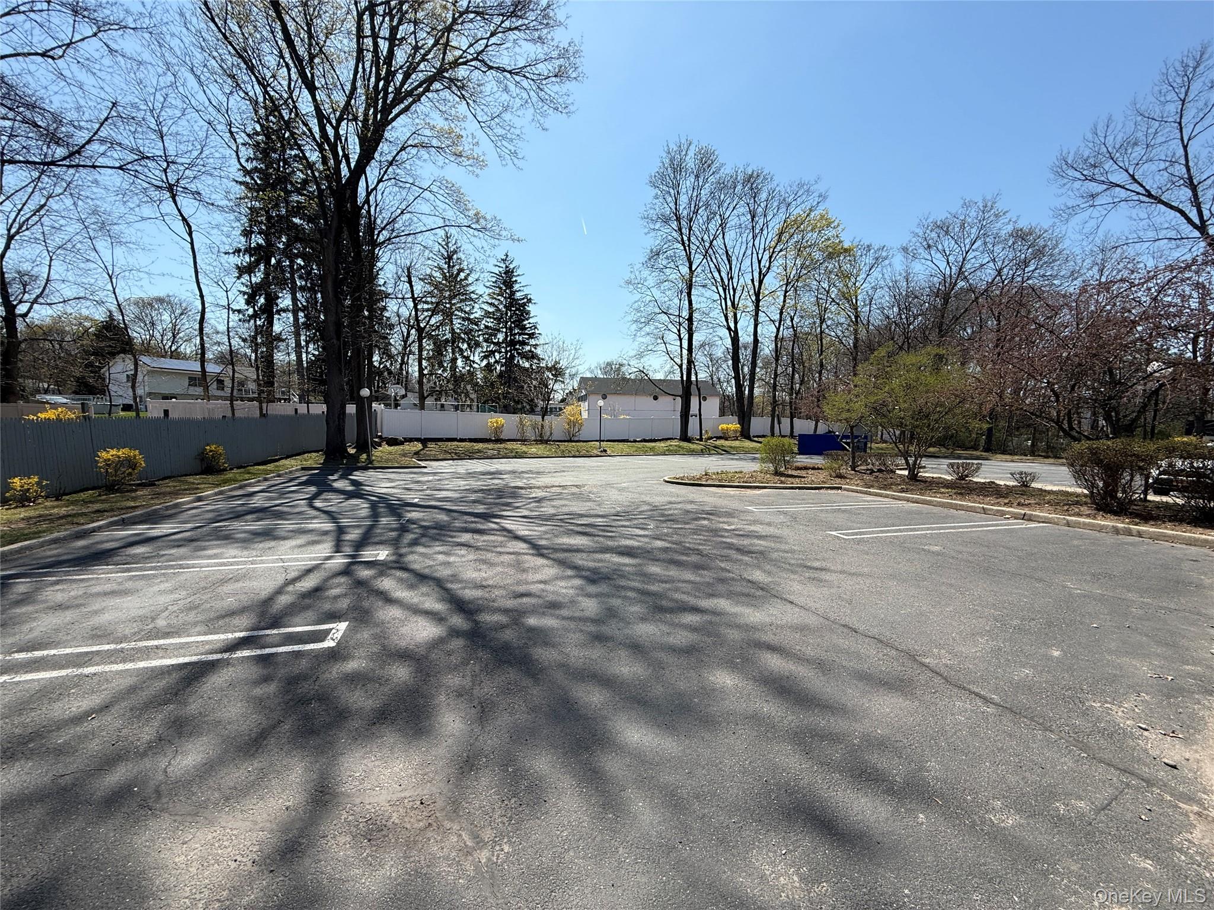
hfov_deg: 102.1
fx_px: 491
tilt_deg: -4.0
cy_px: 455
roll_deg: -1.3
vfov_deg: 85.7
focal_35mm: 14
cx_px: 607
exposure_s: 1/1698
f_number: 2.2
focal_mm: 2.22
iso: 50
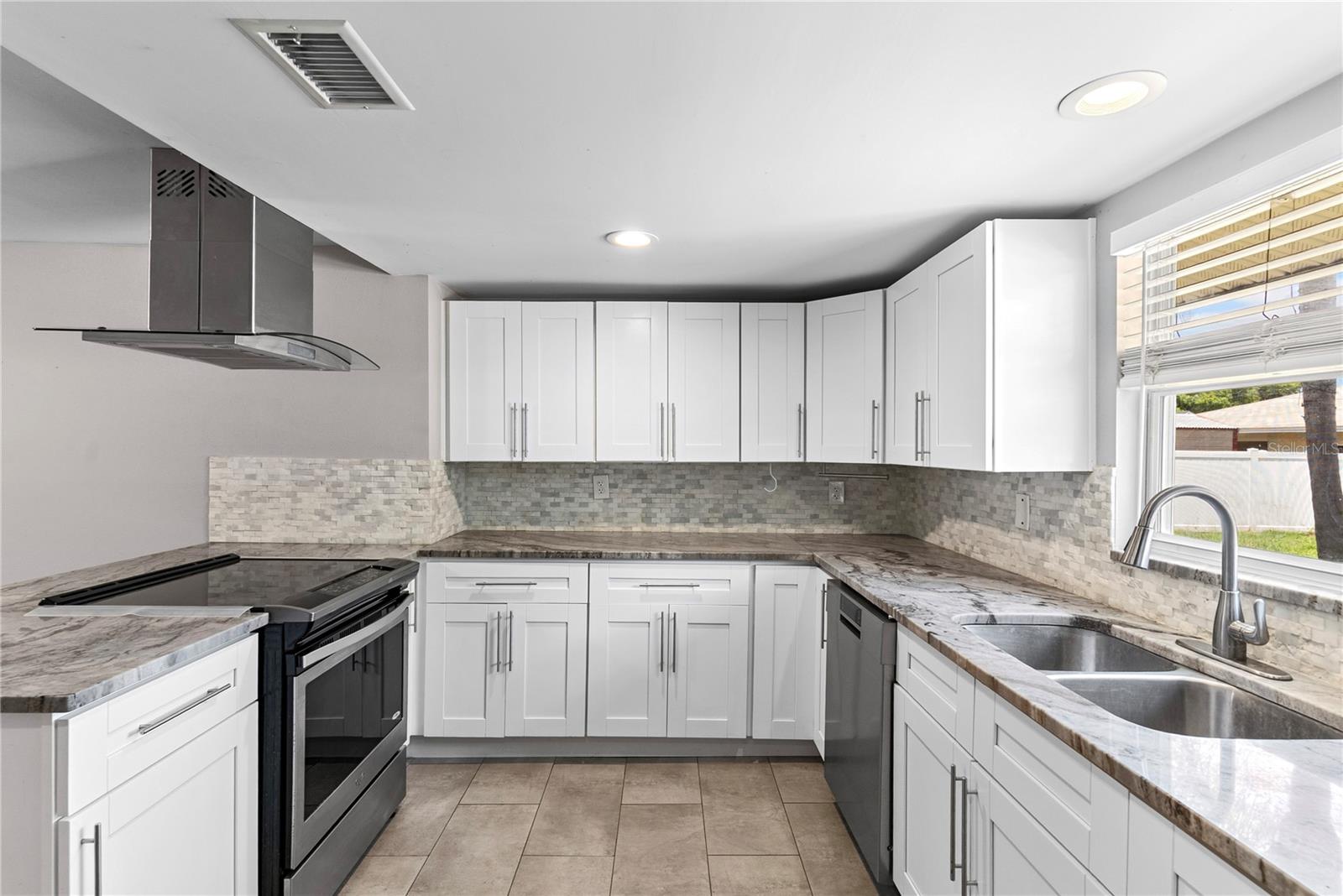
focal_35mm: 17
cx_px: 672
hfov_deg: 93.3
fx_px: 634
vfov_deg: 70.5
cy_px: 448
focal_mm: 17
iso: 400
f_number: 8
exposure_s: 1/4
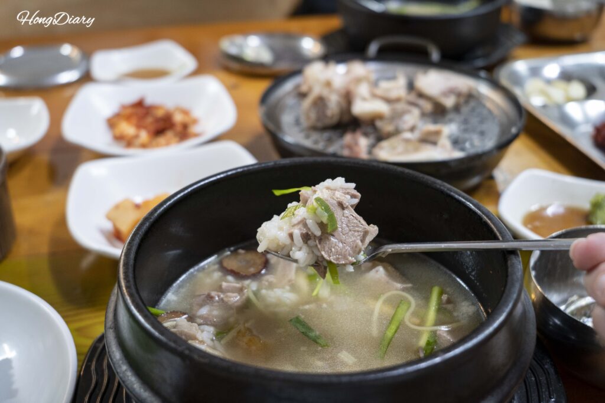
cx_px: 302
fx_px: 756
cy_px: 202
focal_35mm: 45
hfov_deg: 43.6
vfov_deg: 29.9
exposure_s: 1/60
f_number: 5.6
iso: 2000
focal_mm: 45
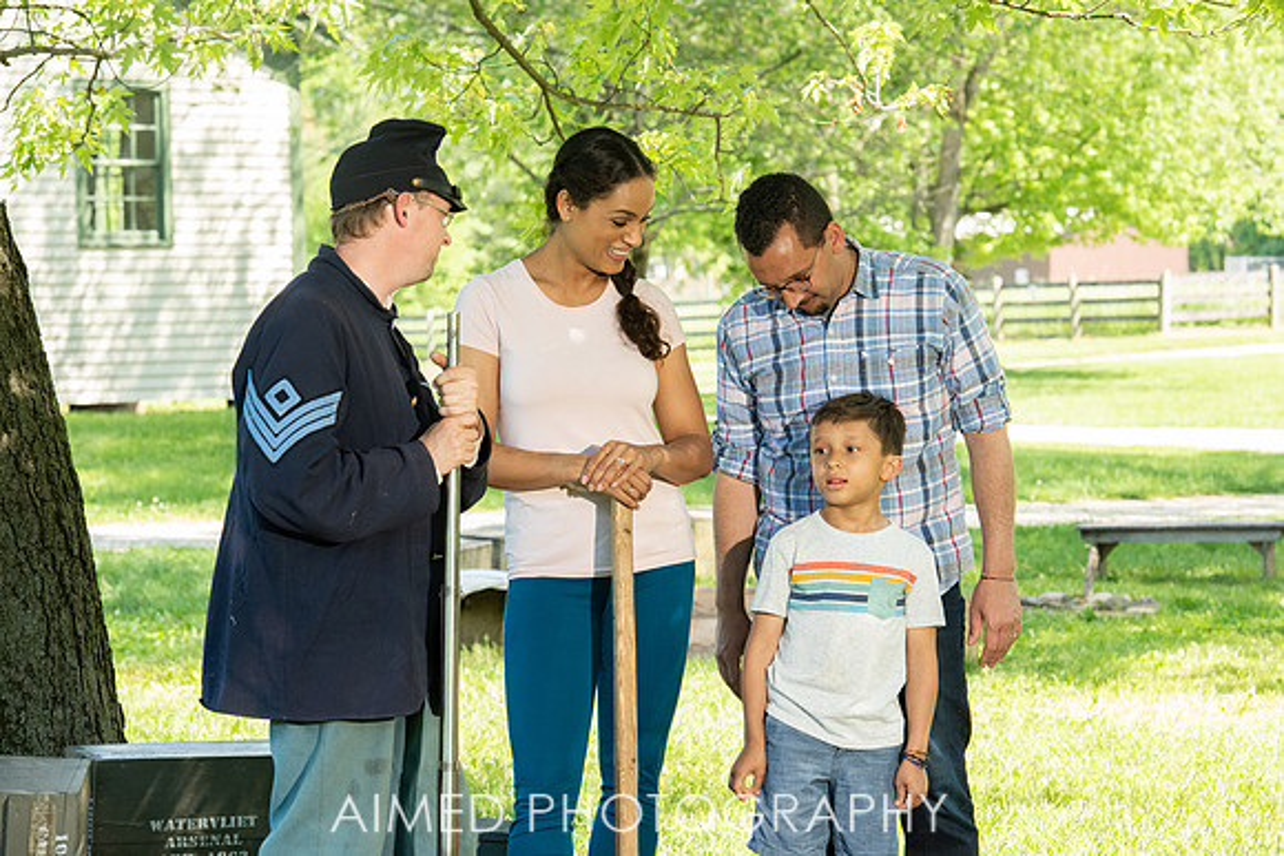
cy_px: 428
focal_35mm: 138
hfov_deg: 14.9
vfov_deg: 9.9
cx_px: 650
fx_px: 4925
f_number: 11
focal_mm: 135
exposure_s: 1/200
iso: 1000
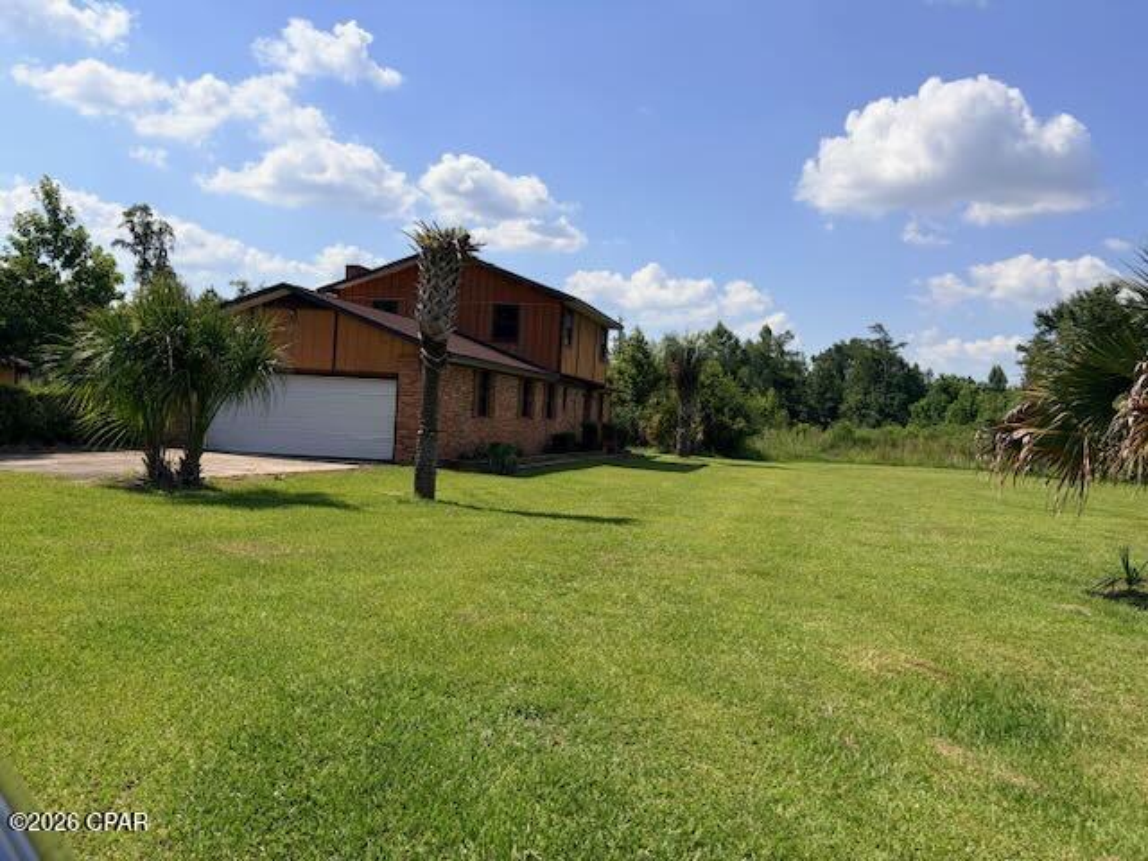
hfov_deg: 67.3
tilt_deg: -0.7
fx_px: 862
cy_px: 430
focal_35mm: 26
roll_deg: -4.1
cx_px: 574
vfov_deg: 53.1
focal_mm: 5.96
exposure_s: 1/6329
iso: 50
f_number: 1.6
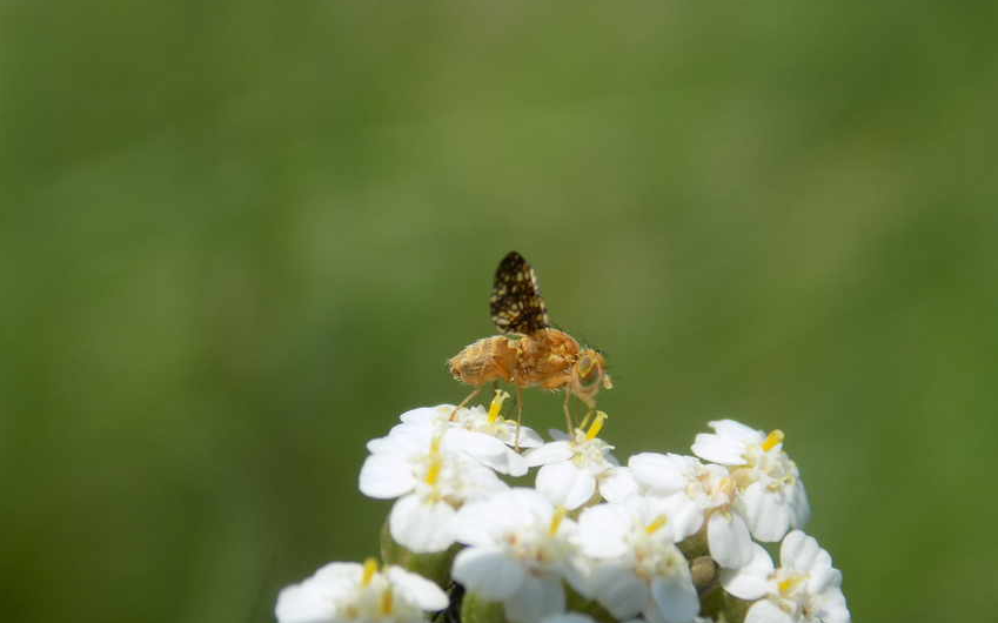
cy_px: 373
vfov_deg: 11.5
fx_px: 3100
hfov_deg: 18.3
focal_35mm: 114
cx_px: 498
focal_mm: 19.1
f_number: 4.7
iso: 80
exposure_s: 1/800
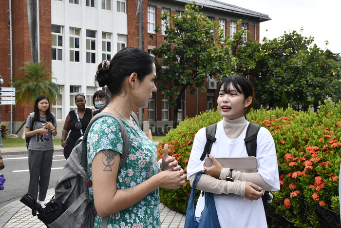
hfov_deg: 43.6
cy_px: 114
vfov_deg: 29.9
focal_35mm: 45
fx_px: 426
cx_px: 170
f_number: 8
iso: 200
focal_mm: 30
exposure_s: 1/250
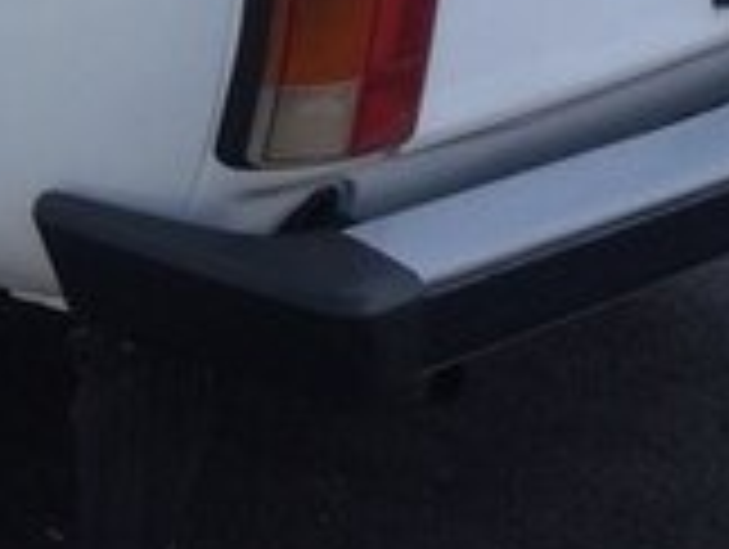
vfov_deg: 12.2
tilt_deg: -15.1
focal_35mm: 118
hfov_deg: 15.8
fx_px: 2489
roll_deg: -1.4
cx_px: -216
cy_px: -182
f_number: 2.2
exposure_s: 1/526
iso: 32
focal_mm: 4.15
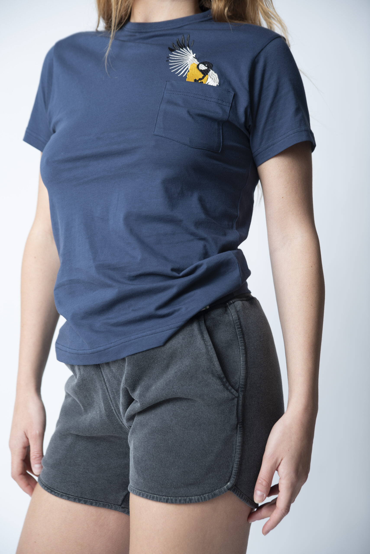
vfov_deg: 27.0
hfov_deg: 18.2
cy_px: 277
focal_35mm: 75
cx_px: 185
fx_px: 1155
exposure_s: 1/250
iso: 125
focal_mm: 75
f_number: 5
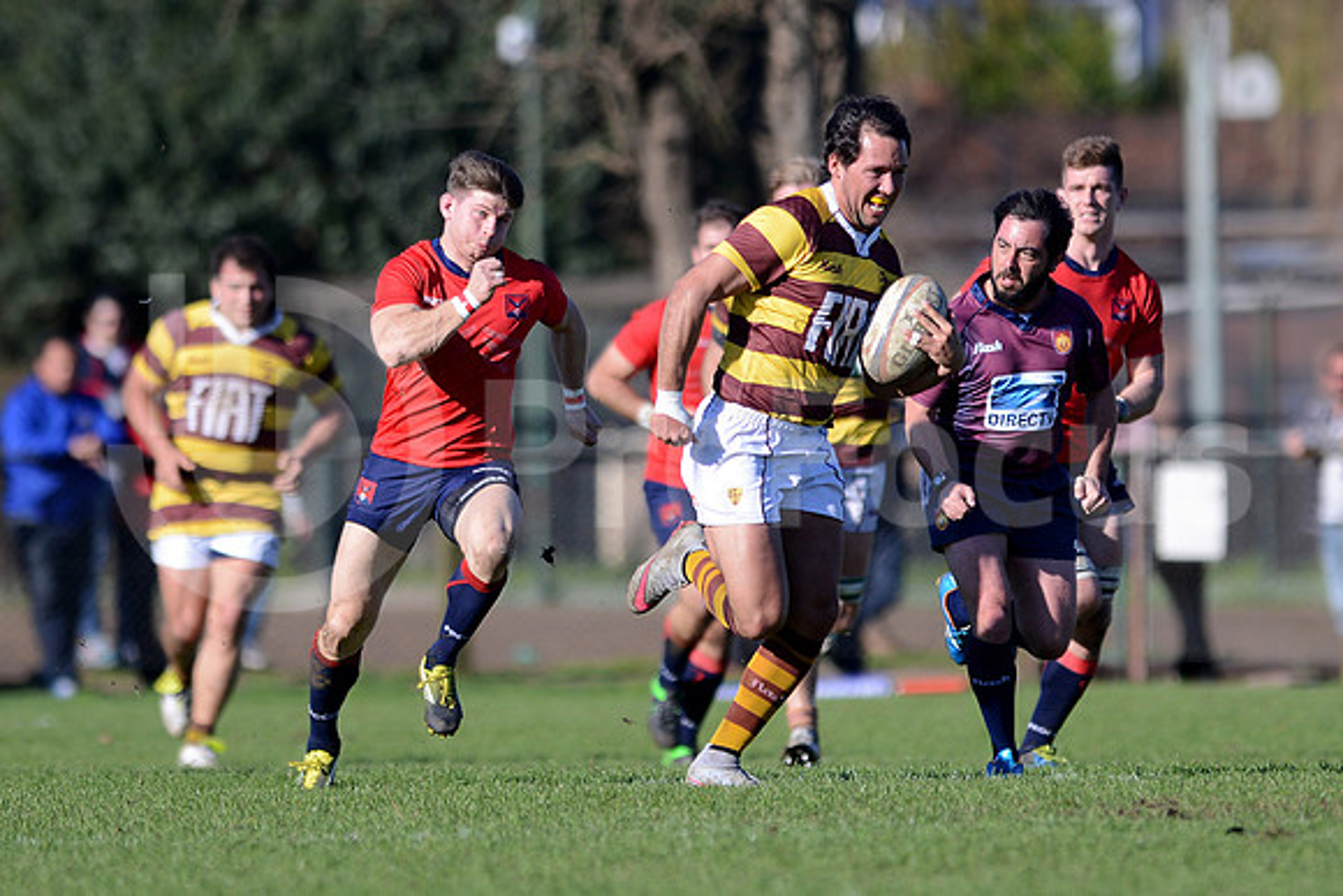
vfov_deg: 3.3
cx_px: 672
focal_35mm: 420
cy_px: 448
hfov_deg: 4.9
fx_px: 15671
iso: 400
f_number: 4
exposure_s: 1/2500
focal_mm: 420
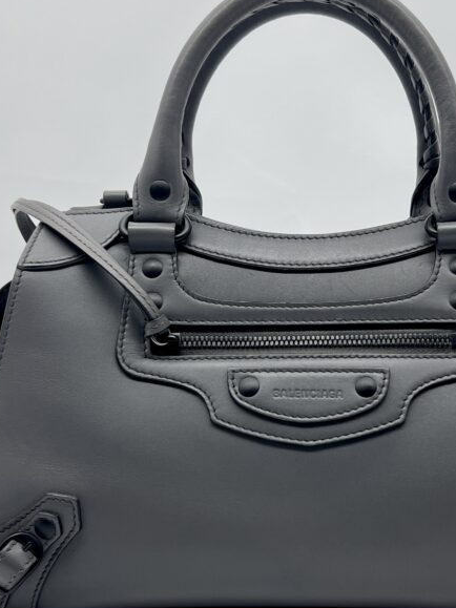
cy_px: 321
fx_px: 808
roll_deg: -0.2
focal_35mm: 46
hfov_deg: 31.2
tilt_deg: -8.2
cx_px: 312
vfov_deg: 41.2
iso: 32
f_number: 1.5
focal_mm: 5.7
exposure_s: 1/109
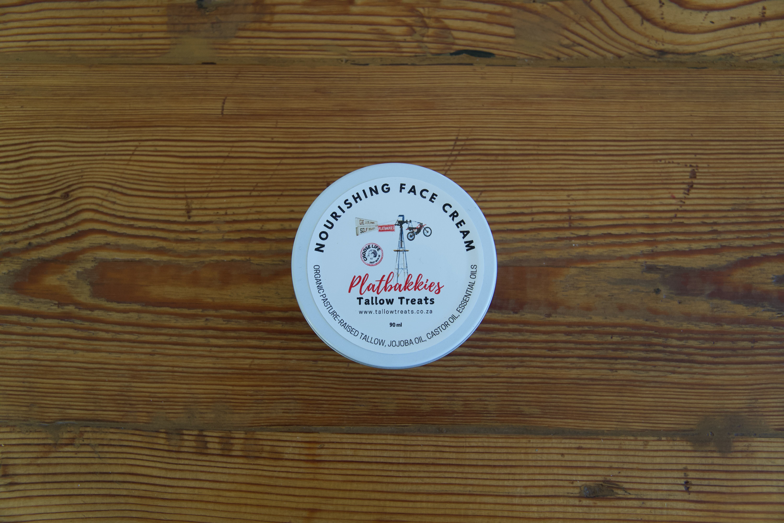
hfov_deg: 61.9
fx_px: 653
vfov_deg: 43.6
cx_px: 392
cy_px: 262
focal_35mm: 30
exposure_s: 1/160
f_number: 4
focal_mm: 20
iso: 500
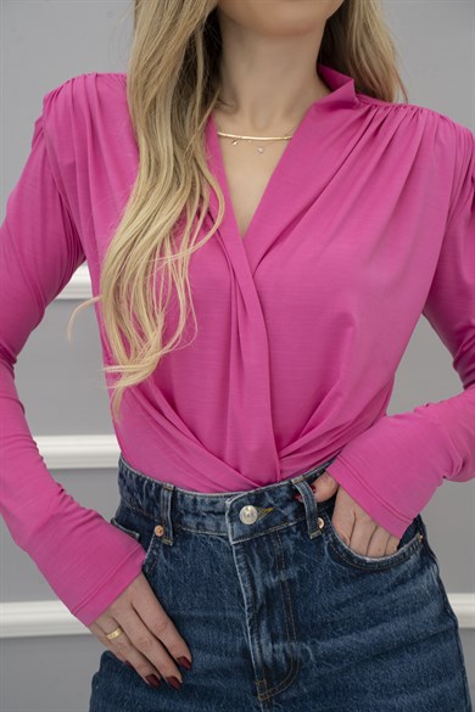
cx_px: 238
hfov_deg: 18.2
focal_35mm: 75
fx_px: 1484
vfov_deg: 27.0
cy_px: 356
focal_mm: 75
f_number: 8
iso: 800
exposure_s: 1/60
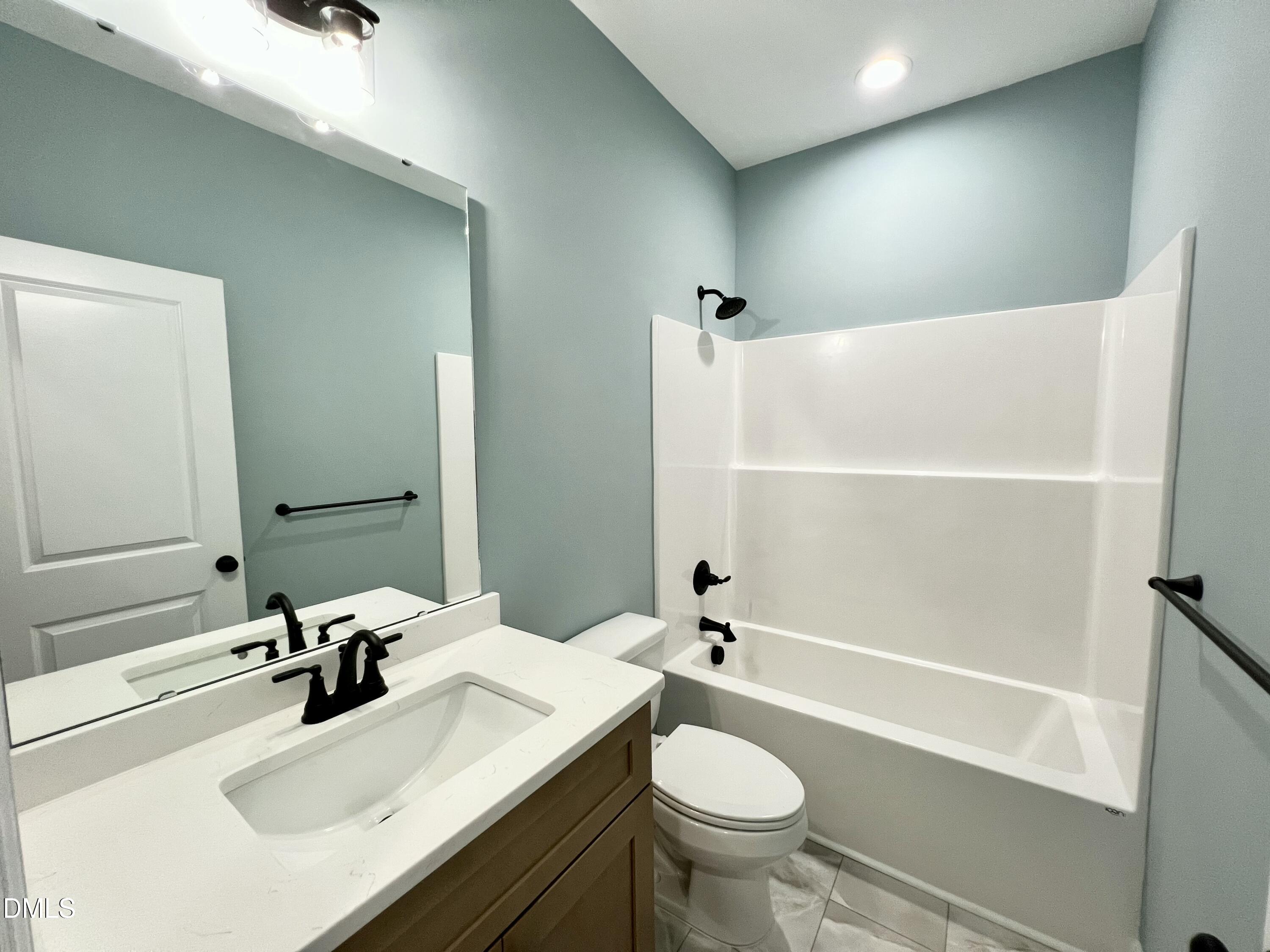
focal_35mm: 13
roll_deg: +0.4
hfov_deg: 106.2
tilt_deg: -5.8
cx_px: 635
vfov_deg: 89.9
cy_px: 476
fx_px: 477
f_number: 1.8
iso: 200
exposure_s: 1/120
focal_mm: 1.57
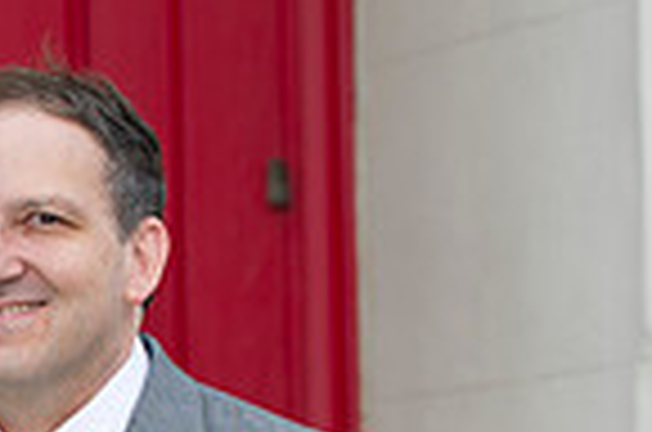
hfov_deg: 5.2
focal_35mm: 393
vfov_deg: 3.5
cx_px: -220
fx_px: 7102
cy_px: 666
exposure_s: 1/125
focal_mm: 98
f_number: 4
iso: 200
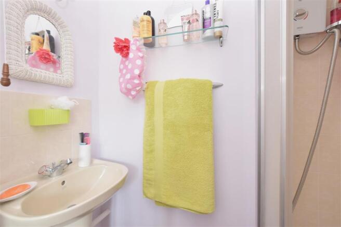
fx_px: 142
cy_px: 114
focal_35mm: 15
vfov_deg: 77.3
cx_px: 170
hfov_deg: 100.4
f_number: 9
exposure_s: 1/8
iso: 500
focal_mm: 10
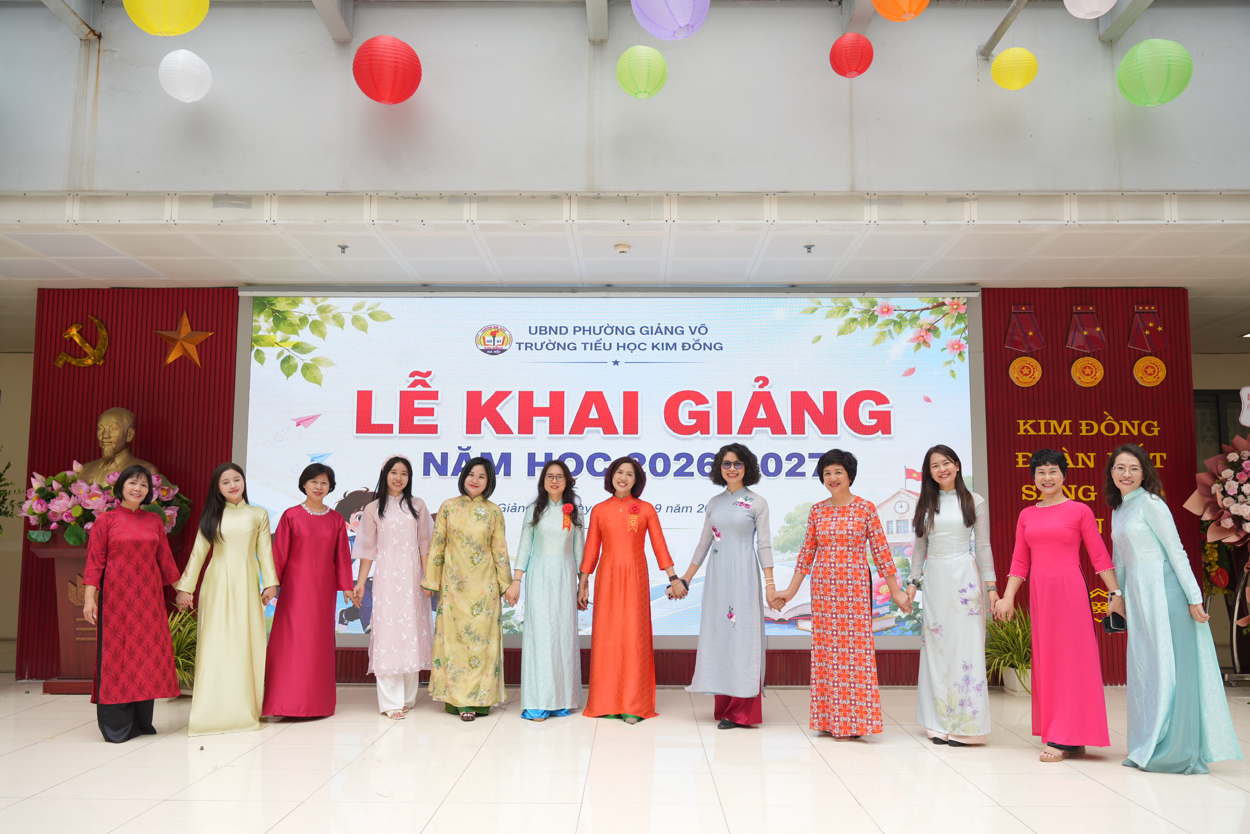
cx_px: 625
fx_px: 1097
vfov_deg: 41.6
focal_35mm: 32
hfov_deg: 59.3
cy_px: 417
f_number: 5
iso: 200
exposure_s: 1/200
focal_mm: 31.6
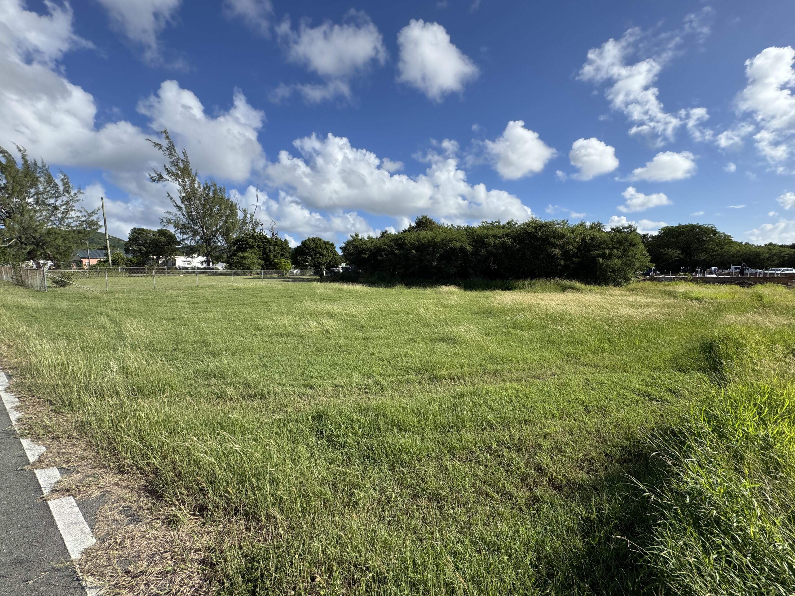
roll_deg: +0.6
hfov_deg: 102.1
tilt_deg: -5.8
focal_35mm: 14
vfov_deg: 85.7
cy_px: 298
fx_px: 322
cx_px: 398
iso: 50
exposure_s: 1/2146
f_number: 2.2
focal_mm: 2.22
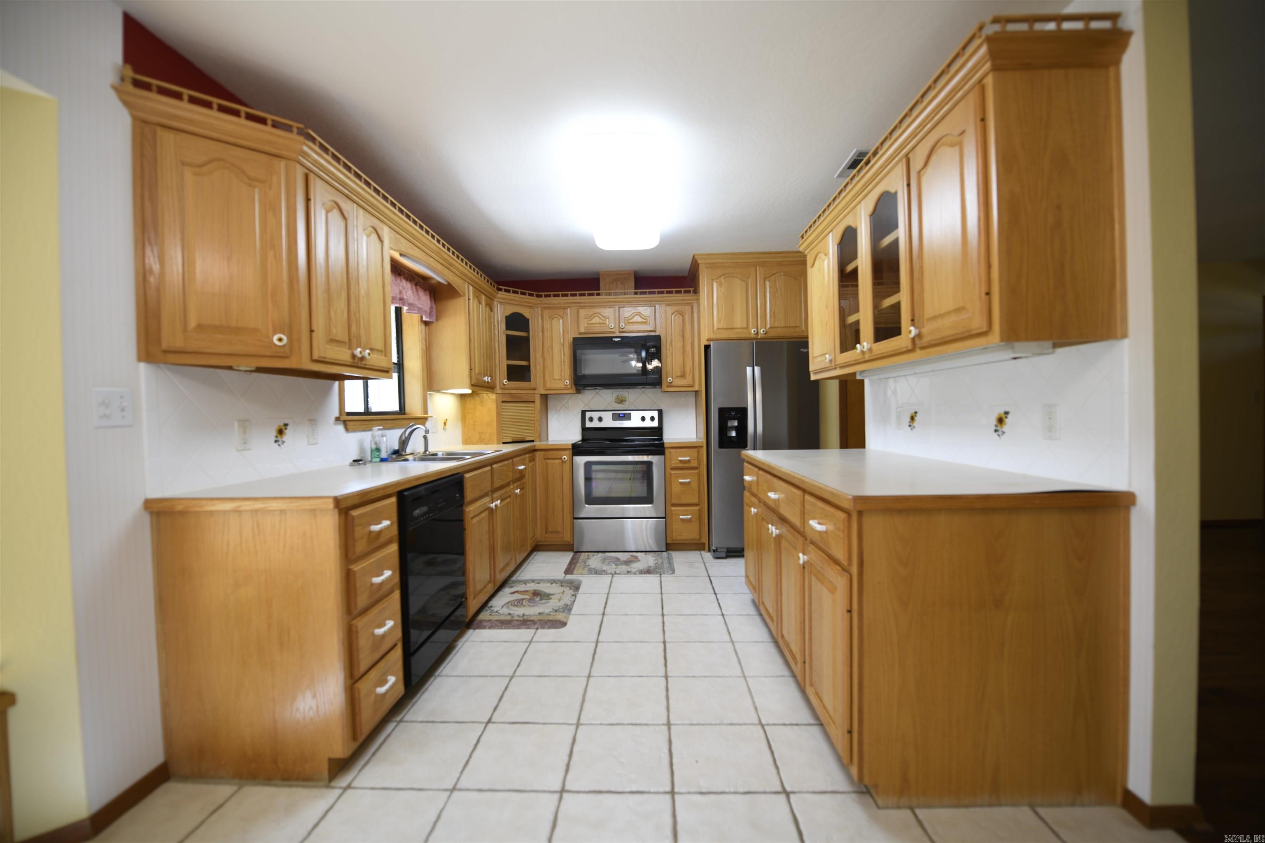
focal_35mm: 14
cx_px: 632
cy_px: 422
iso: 80
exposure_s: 1/15
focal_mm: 14
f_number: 2.8
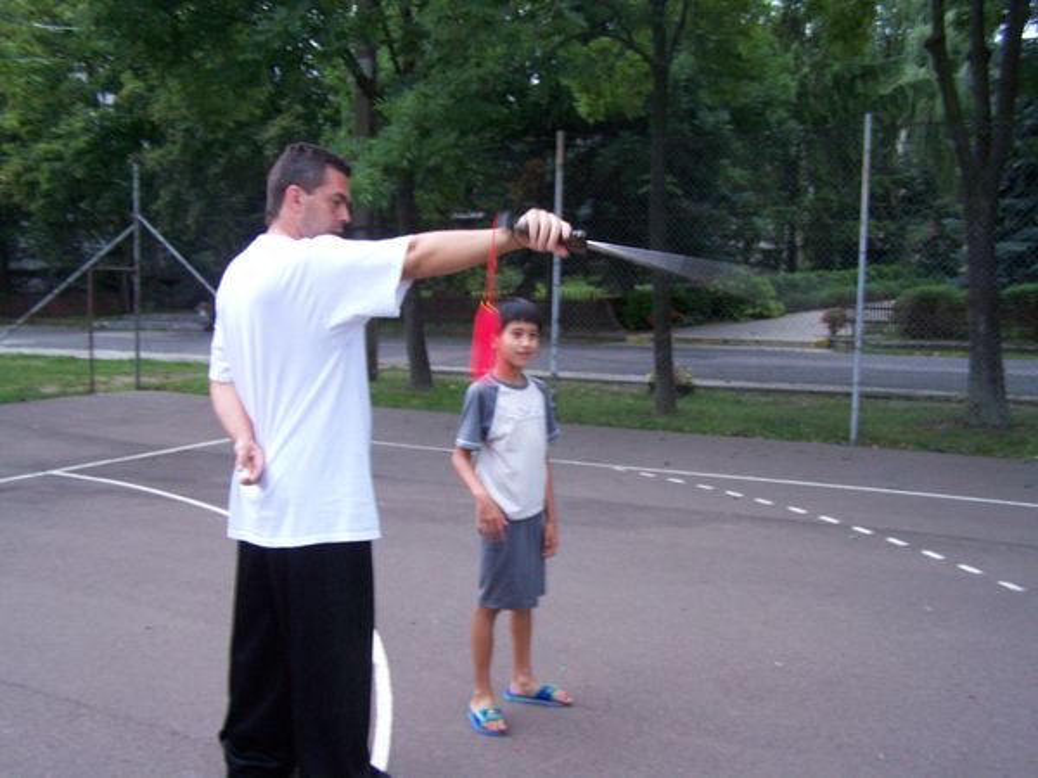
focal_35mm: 38
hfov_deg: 49.0
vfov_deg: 37.7
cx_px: 519
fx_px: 1139
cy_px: 389
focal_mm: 6.3
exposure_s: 1/8
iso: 160
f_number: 2.8
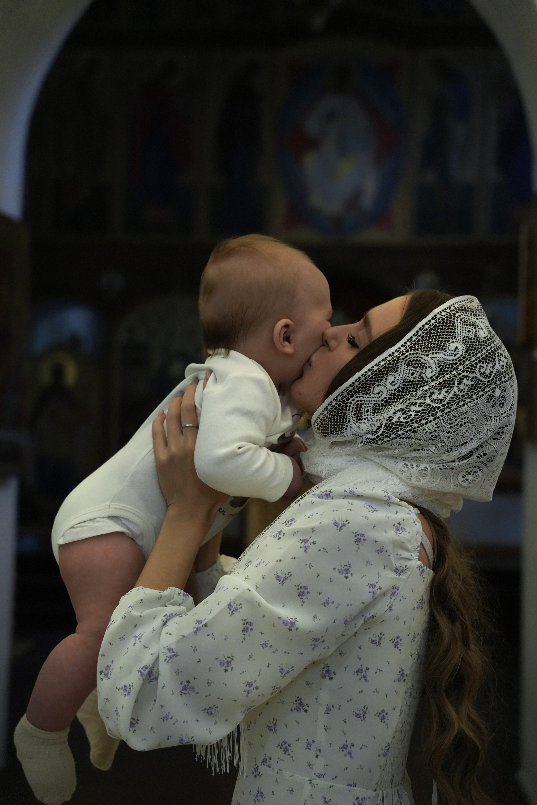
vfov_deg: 30.1
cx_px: 268
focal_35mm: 67
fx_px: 1499
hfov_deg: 20.3
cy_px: 402
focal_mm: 67
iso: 5000
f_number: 4
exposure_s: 1/250
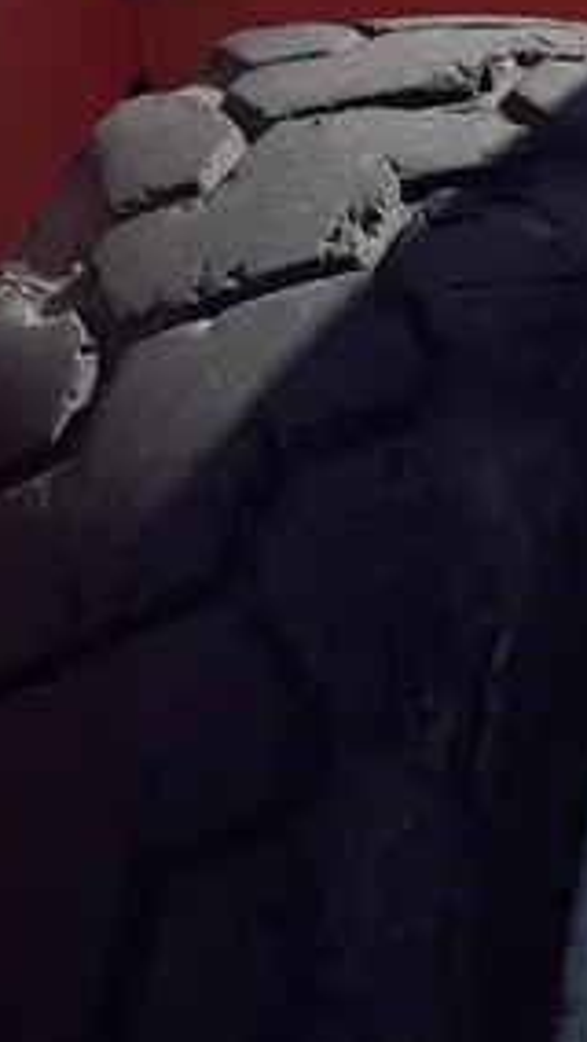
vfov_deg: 26.6
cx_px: 33
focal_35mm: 73
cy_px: -116
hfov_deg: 16.3
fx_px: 2018
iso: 50
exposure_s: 1/4651
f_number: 1.6
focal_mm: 4.2
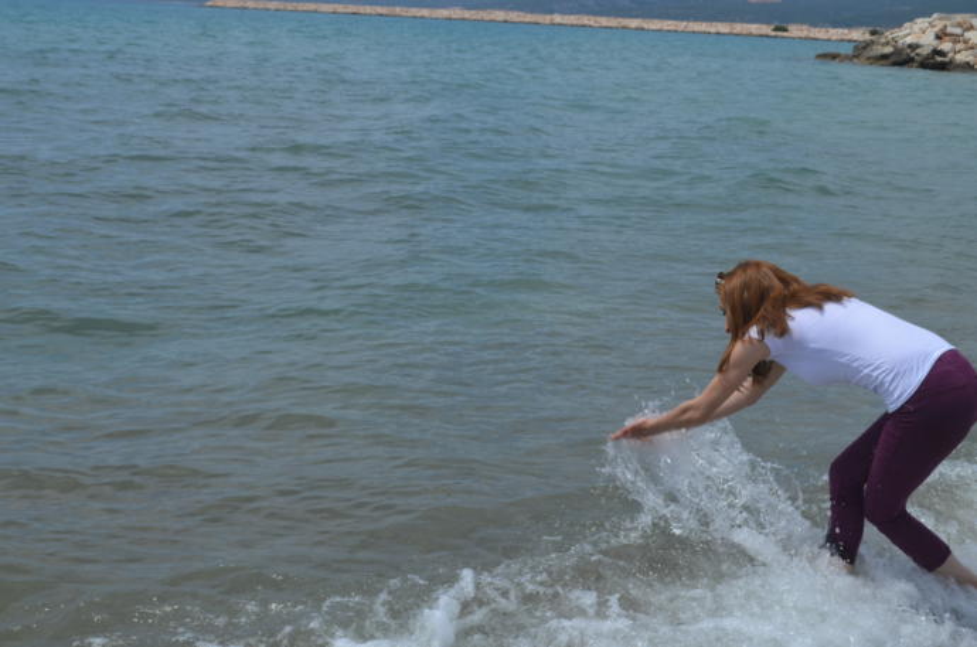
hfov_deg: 41.2
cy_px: 324
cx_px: 488
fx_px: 1300
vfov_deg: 28.0
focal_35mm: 48
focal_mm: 32
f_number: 9
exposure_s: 1/320
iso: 100
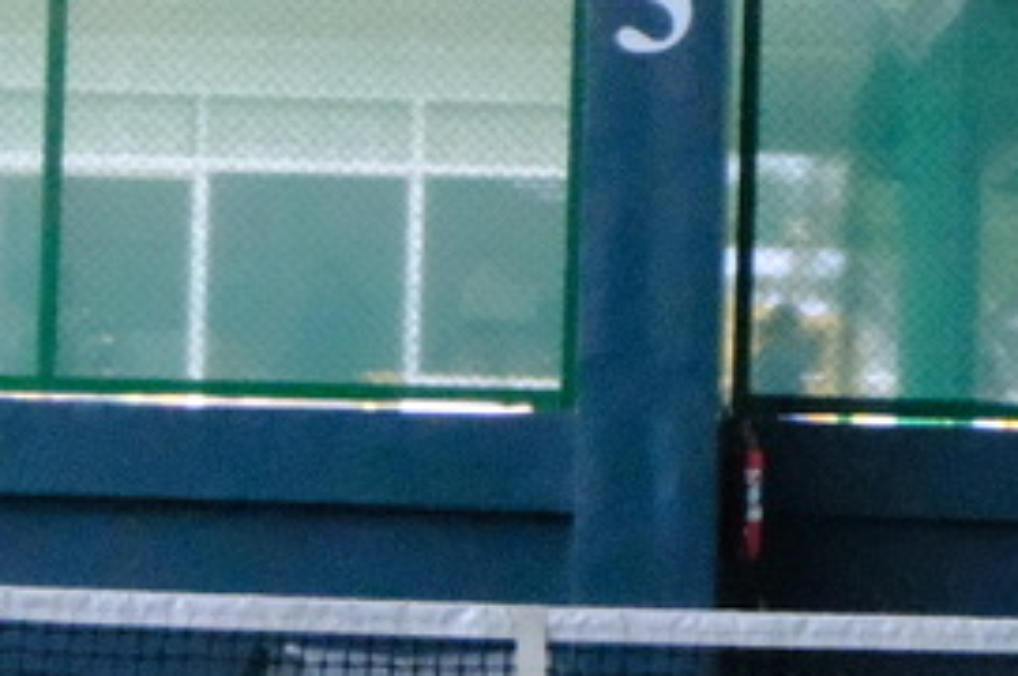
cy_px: 620
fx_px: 7710
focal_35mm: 273
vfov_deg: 5.0
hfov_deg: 7.4
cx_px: -515
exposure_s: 1/1000
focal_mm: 45
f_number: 7.1
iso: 12800
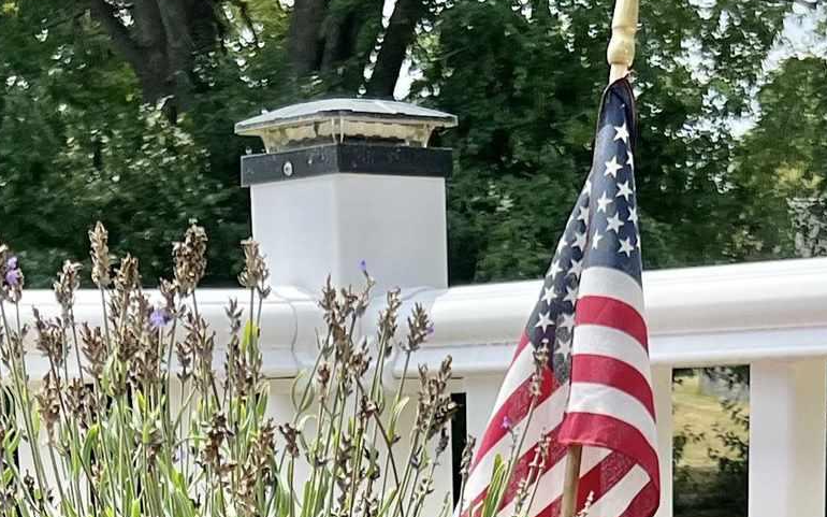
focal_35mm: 110
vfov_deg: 10.6
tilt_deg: -17.2
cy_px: 1135
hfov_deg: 18.9
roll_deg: +1.9
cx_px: 401
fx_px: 2479
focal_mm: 5.7
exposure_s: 1/3077
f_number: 1.5
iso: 50
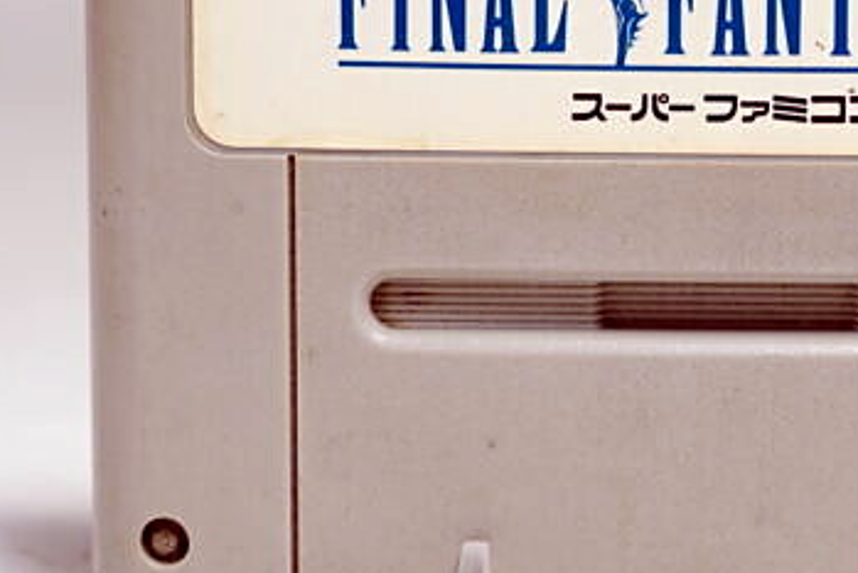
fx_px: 3362
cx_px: 715
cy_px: 172
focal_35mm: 141
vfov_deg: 9.7
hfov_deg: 14.4
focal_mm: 41
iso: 64
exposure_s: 1/5
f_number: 5
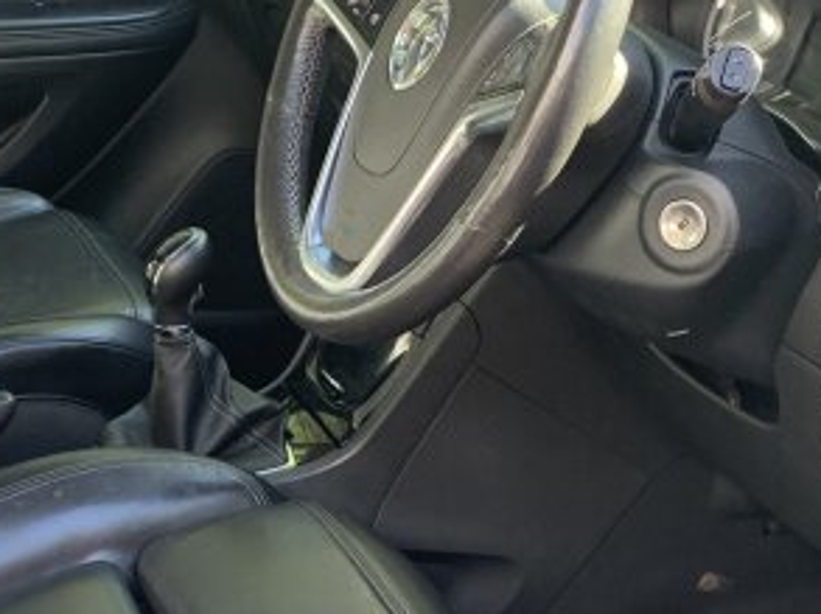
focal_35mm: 80
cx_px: 328
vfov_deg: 17.9
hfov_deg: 24.4
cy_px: 621
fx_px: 1895
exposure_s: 1/115
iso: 100
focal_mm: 4.25
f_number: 1.8
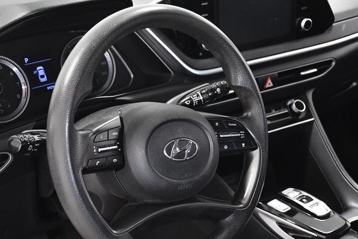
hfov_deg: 30.1
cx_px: 172
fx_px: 666
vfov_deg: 20.3
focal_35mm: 67
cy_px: 150
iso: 2500
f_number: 4
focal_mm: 32
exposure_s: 1/160
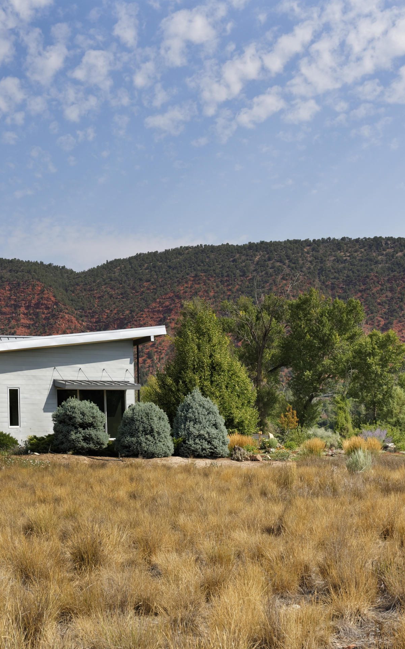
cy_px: 323
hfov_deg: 26.5
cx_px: 95
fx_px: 848
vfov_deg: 41.8
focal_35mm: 48
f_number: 7.1
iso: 125
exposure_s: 1/640
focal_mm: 30
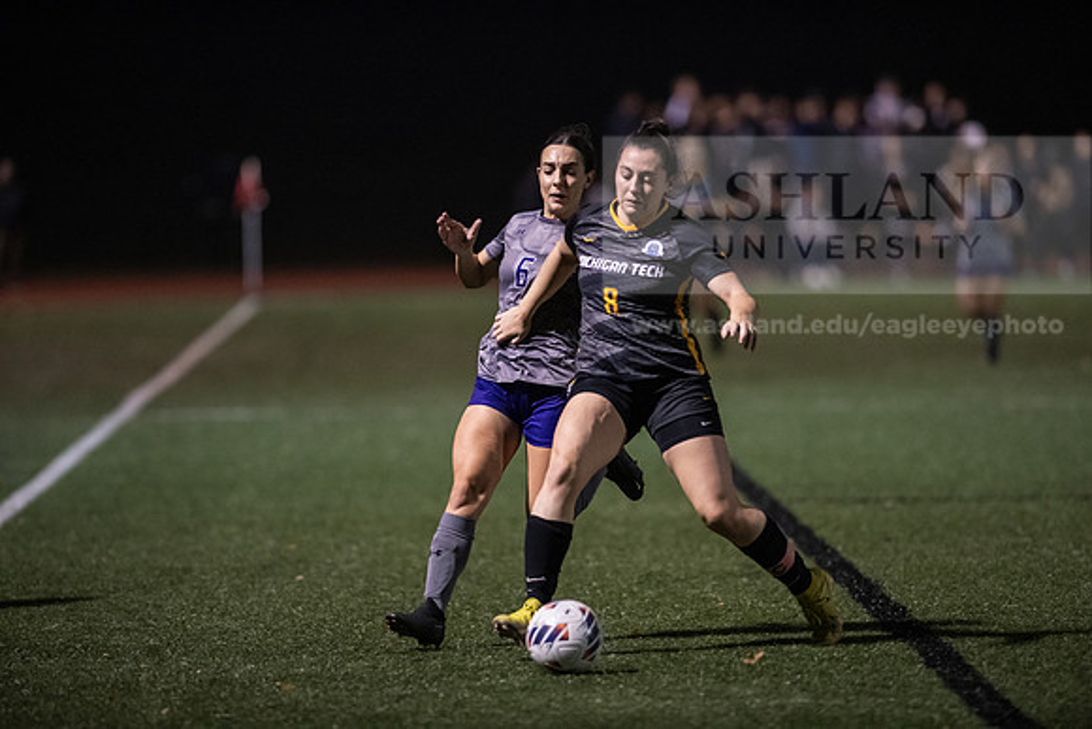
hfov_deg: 6.9
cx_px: 546
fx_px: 9102
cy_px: 364
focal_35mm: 300
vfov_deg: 4.6
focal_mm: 300
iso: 8000
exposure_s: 1/1000
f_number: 2.8
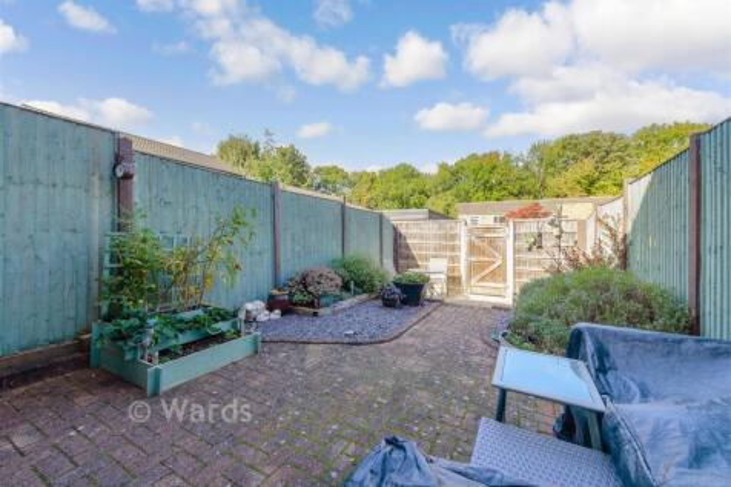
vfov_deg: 81.2
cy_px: 244
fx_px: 284
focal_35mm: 14
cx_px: 366
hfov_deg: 104.3
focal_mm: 14
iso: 110
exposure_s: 1/50
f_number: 8
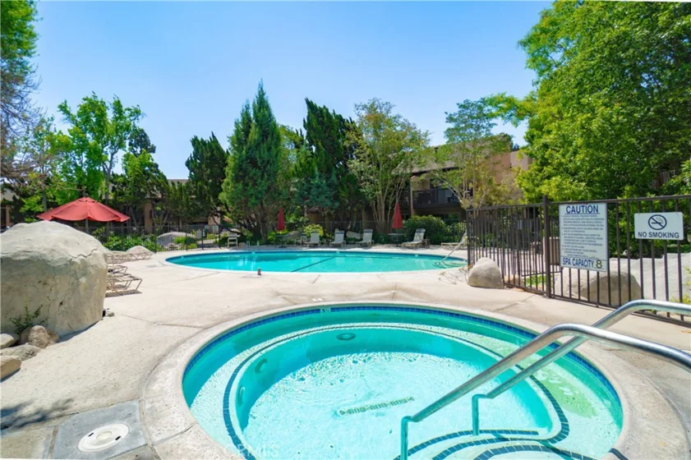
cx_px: 346
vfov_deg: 77.3
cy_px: 230
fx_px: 288
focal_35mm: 15
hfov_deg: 100.4
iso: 100
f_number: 7.1
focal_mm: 10
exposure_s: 1/400
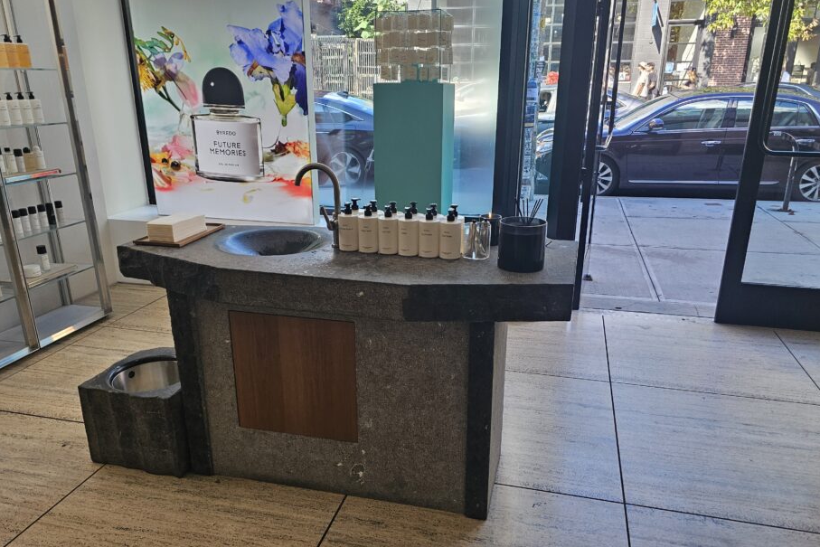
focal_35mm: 27
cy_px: 288
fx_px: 615
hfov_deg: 67.4
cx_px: 403
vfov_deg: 47.9
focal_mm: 6.3
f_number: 1.7
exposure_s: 1/207
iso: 64
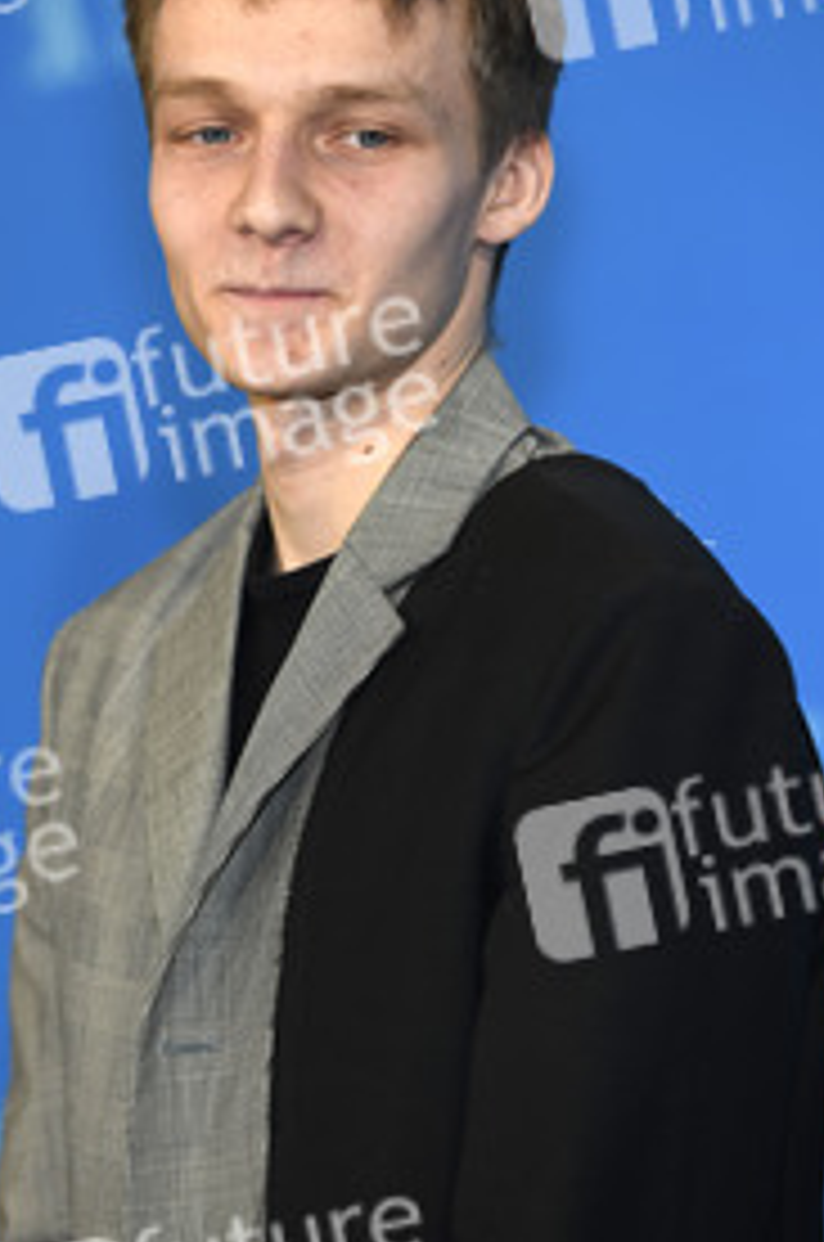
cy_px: 630
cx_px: 338
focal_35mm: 232
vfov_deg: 8.9
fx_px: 7995
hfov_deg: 5.9
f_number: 4
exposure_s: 1/320
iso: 640
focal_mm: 160
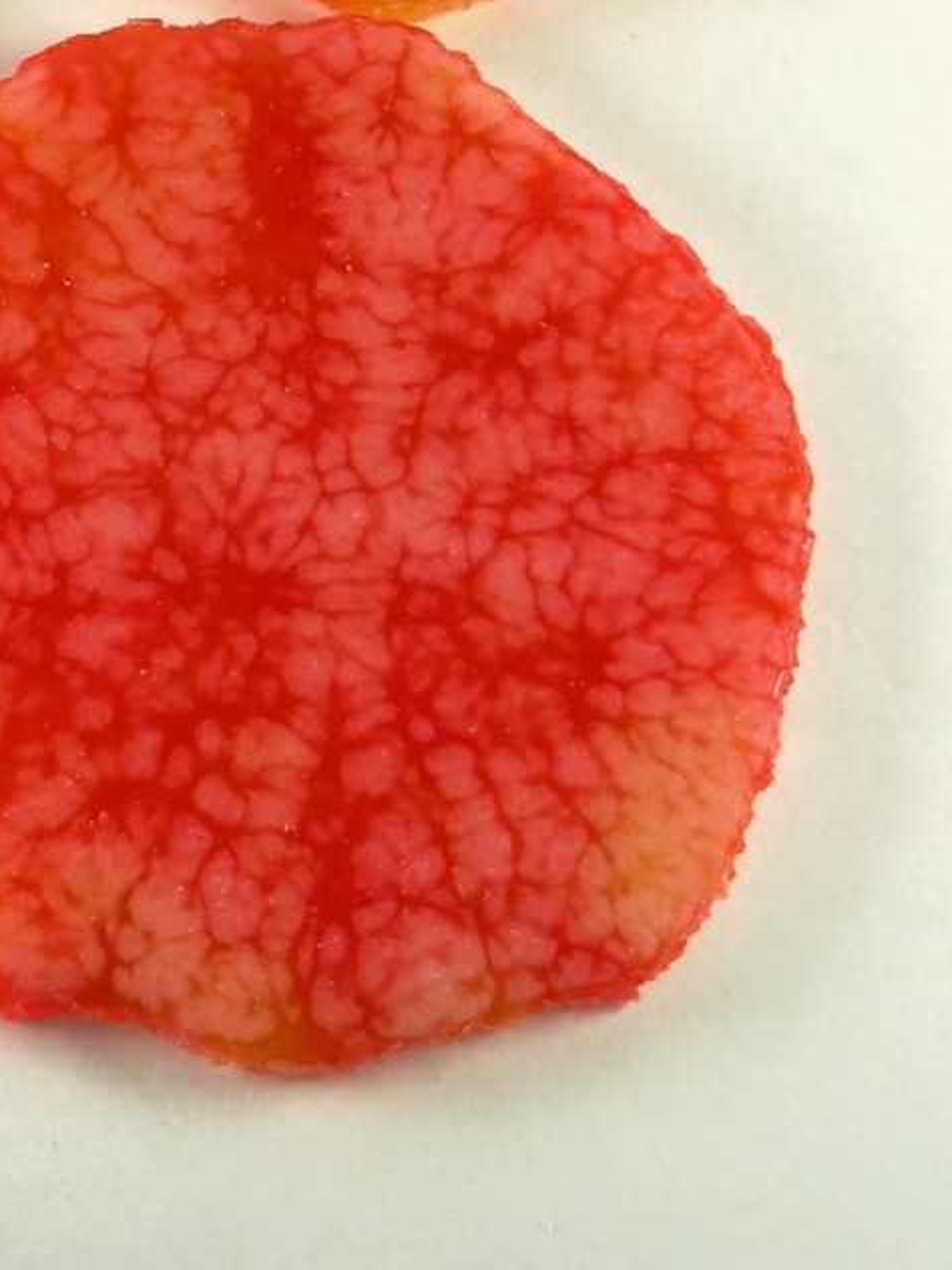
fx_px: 4180
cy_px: -84
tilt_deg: -66.2
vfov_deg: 16.8
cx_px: -128
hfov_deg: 12.7
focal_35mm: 114
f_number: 1.78
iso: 80
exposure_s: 1/611
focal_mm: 6.76
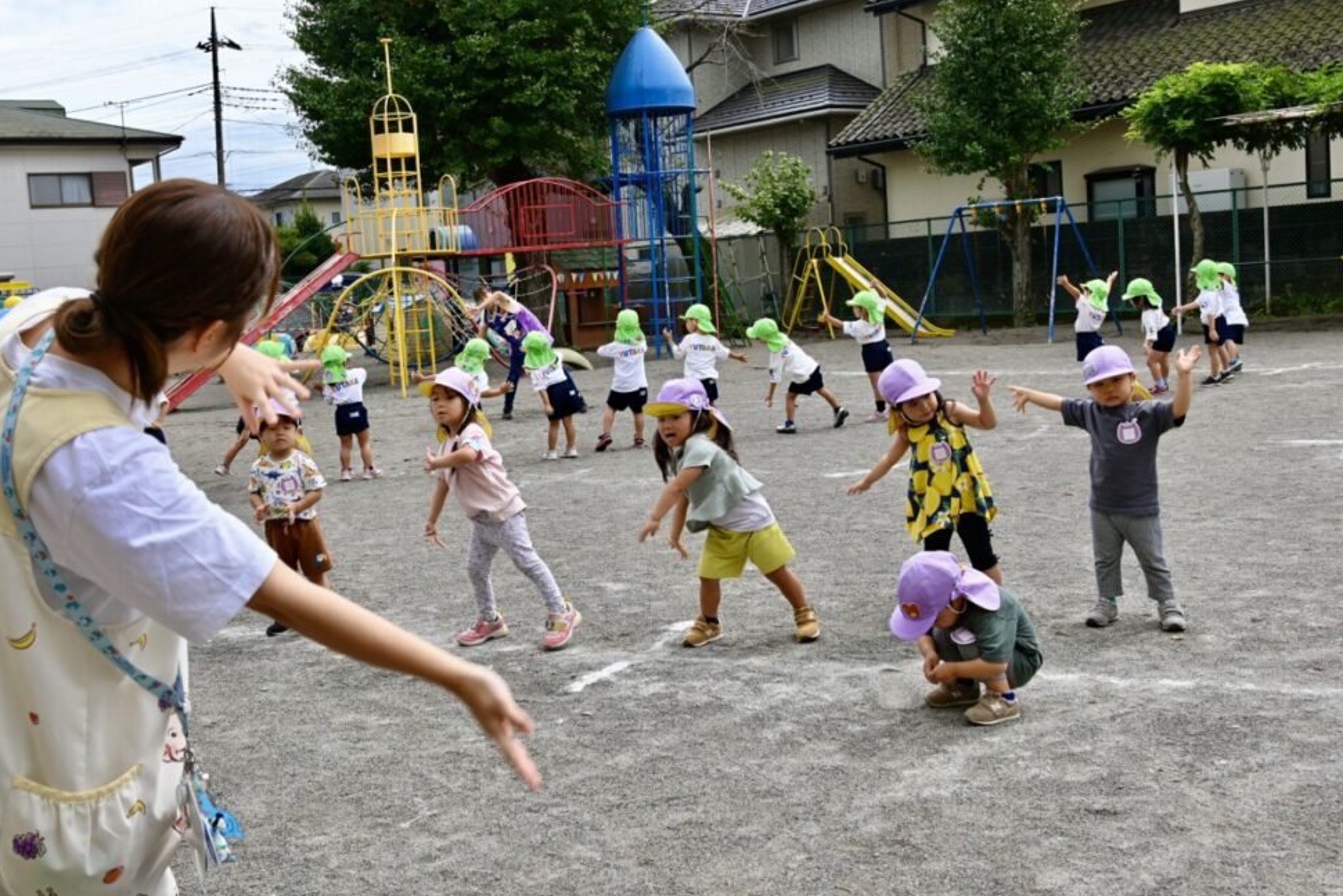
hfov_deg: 50.7
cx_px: 637
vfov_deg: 35.1
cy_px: 437
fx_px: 1418
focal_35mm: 38
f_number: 6.3
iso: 100
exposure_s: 1/320
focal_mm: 24
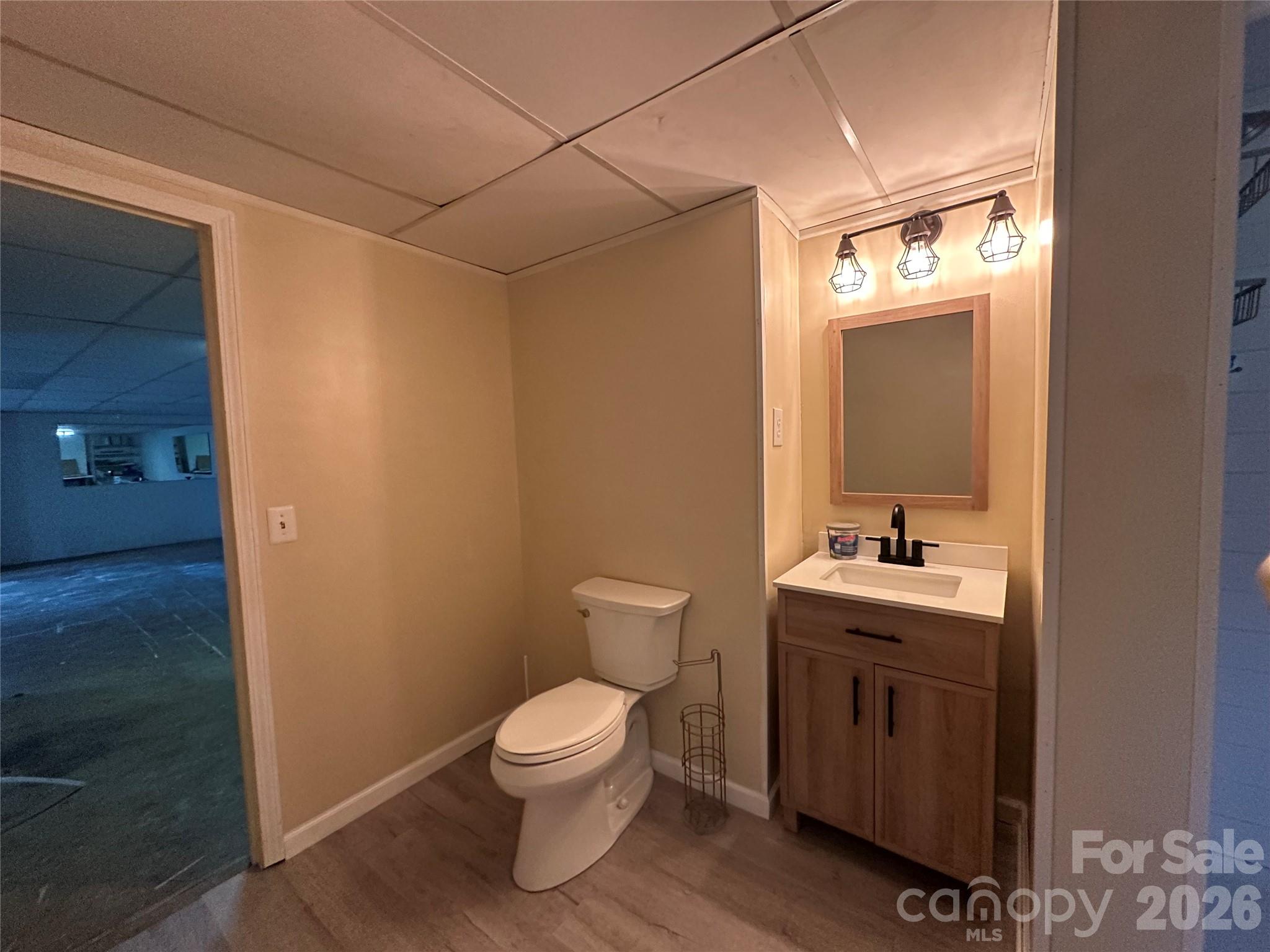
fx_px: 514
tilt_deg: -2.4
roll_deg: +1.8
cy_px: 476
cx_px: 635
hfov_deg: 102.1
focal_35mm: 14
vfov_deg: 85.7
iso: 500
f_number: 2.2
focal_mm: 2.22
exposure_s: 1/60
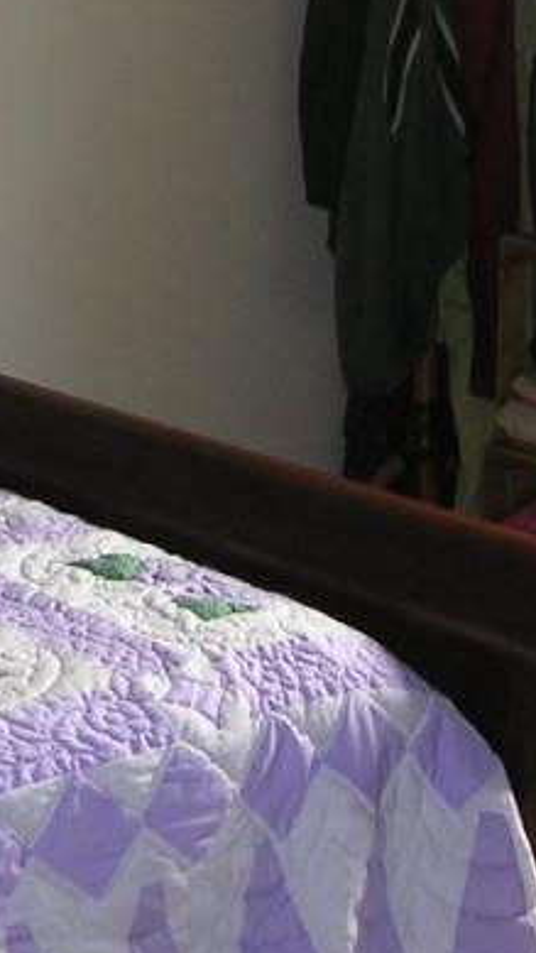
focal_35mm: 109
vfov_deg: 19.4
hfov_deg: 11.1
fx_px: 2752
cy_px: 142
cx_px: 73
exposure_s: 1/30
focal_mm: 5.8
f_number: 2.8
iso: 50
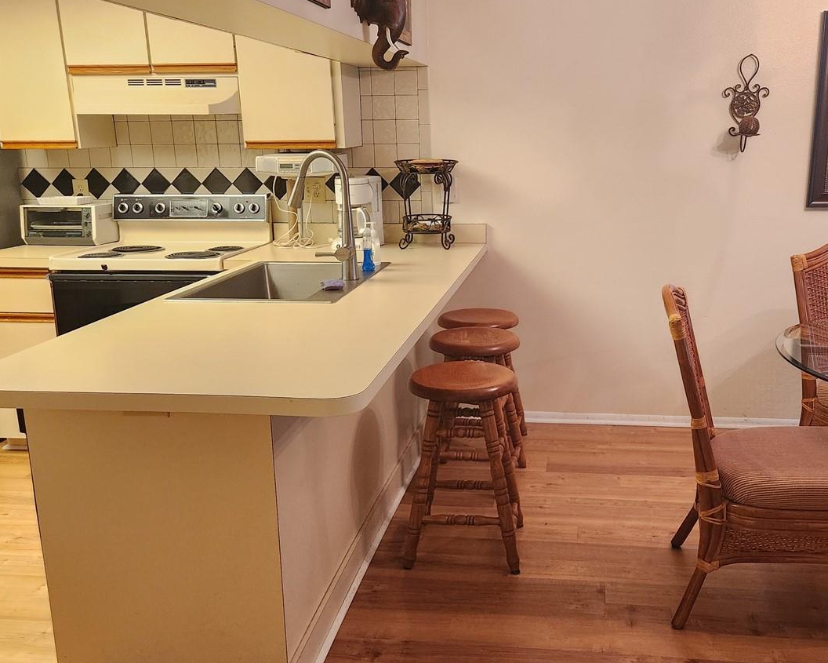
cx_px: 488
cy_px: 322
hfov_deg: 52.6
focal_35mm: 34
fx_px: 833
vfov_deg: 43.4
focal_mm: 5.4
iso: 640
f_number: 1.8
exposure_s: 1/120
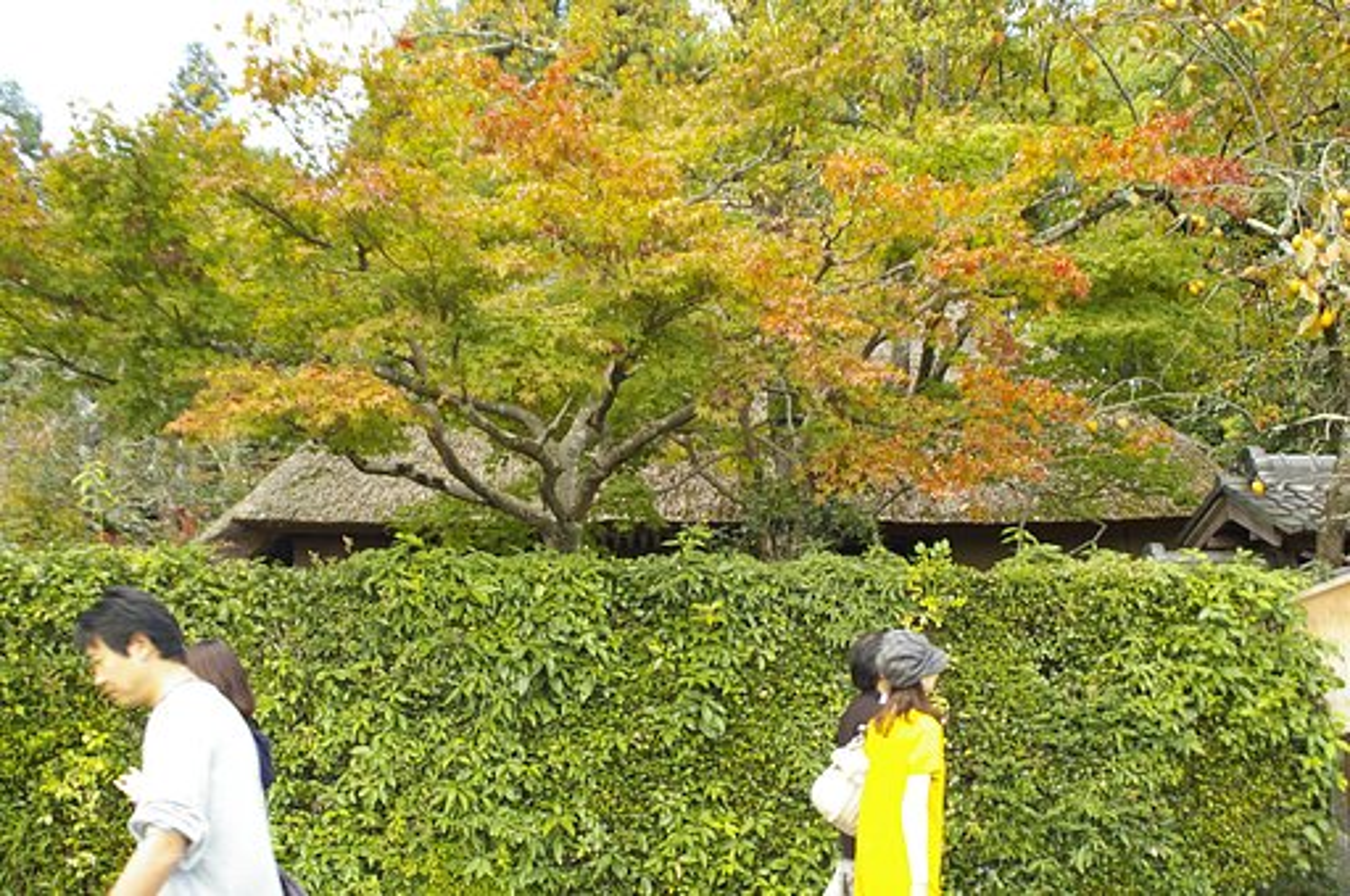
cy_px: 448
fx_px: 1798
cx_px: 675
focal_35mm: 48
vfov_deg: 28.0
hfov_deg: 41.2
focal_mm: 32
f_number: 4.5
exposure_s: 1/90
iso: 200
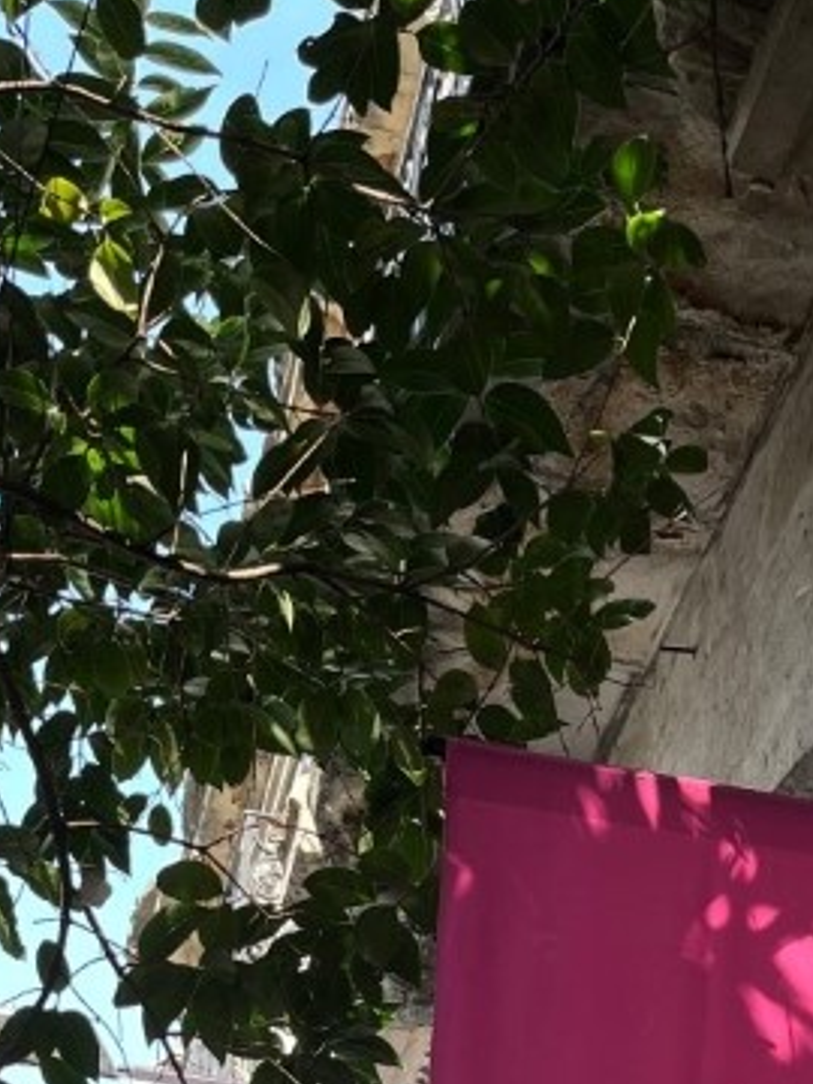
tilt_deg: +19.1
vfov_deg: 22.8
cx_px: 581
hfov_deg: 19.8
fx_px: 2317
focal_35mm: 74
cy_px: 1494
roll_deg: -3.2
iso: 40
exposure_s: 1/175
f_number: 1.6
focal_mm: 5.1
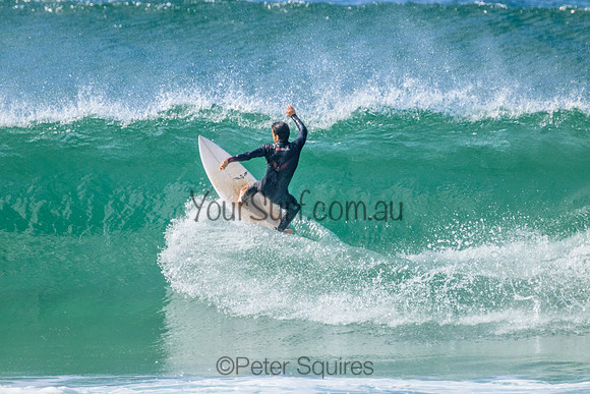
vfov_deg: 1.7
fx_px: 13114
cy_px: 197
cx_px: 295
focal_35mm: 800
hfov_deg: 2.6
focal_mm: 800
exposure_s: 1/1600
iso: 3200
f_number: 11
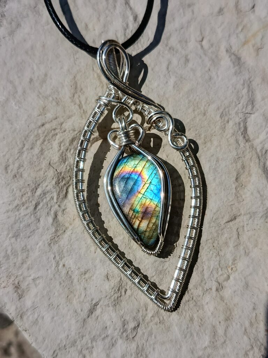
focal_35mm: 48
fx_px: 495
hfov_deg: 30.3
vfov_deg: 39.7
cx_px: 134
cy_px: 179
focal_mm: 5.24
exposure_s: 1/1701
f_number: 1.7
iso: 53
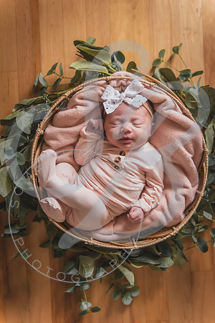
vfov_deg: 50.7
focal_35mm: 38
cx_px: 108
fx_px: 340
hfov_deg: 35.1
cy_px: 162
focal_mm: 38
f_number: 2.8
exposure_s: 1/250
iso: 1000
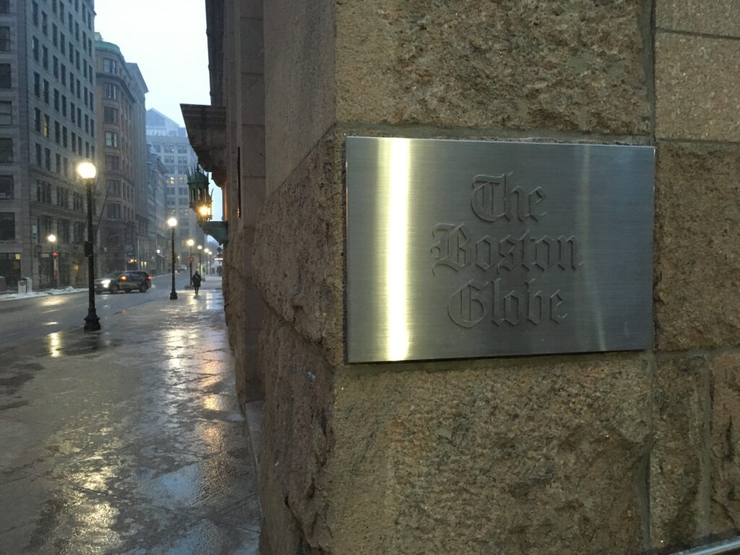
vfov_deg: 48.2
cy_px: 278
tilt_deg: -3.1
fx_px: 620
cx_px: 370
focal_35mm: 29
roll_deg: +0.4
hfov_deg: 61.7
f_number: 2.2
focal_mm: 4.15
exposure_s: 1/30
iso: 200
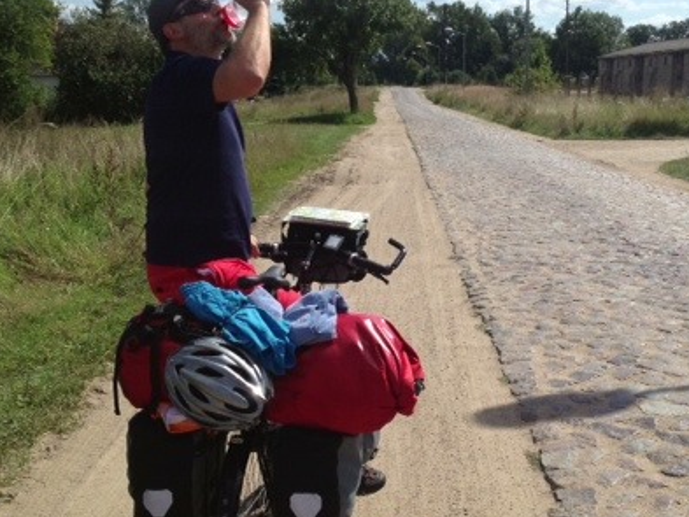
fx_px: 1135
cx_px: 459
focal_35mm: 57
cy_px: 293
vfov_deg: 25.7
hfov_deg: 33.5
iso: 50
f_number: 2.4
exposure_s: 1/2632
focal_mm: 4.28
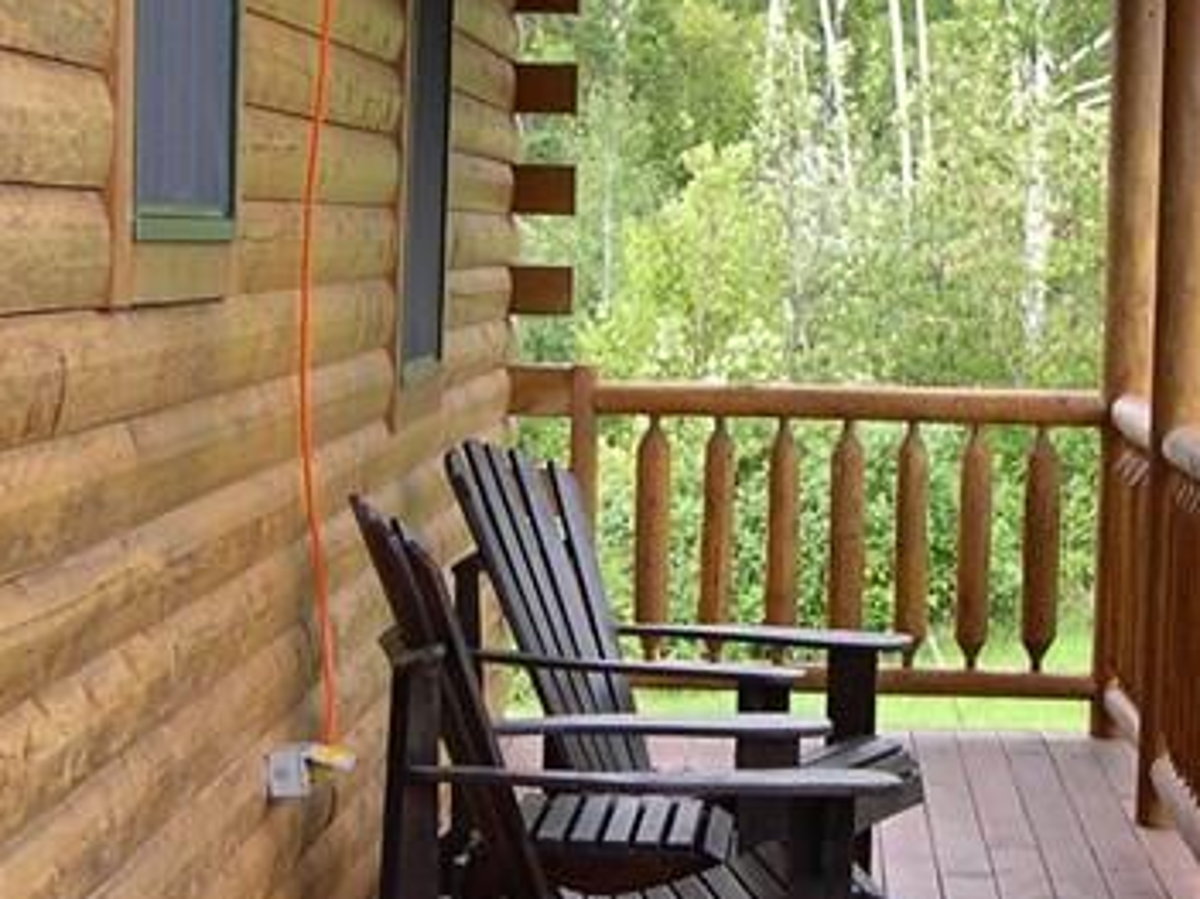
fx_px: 3847
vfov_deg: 13.3
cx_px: 738
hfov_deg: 17.7
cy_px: 403
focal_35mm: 111
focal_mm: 8
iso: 100
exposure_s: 1/118
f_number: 2.8
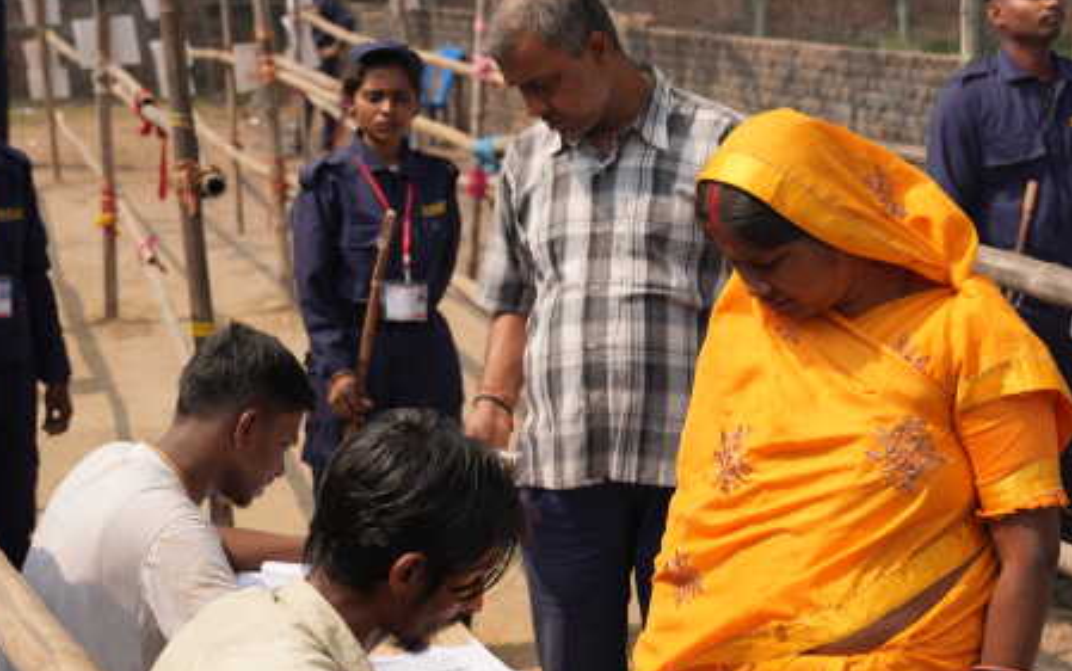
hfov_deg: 31.9
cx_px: 609
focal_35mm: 64
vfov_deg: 20.3
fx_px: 1870
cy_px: 413
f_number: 2.8
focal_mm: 31.6
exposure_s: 1/250
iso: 250
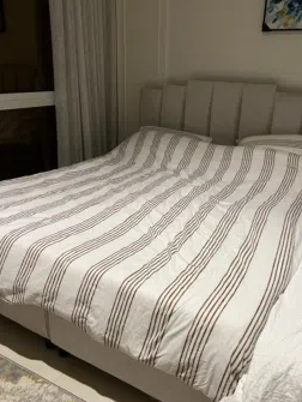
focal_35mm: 31
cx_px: 174
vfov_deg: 58.3
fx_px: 360
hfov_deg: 45.4
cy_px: 193
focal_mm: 5.7
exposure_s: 1/60
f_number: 1.5
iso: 500
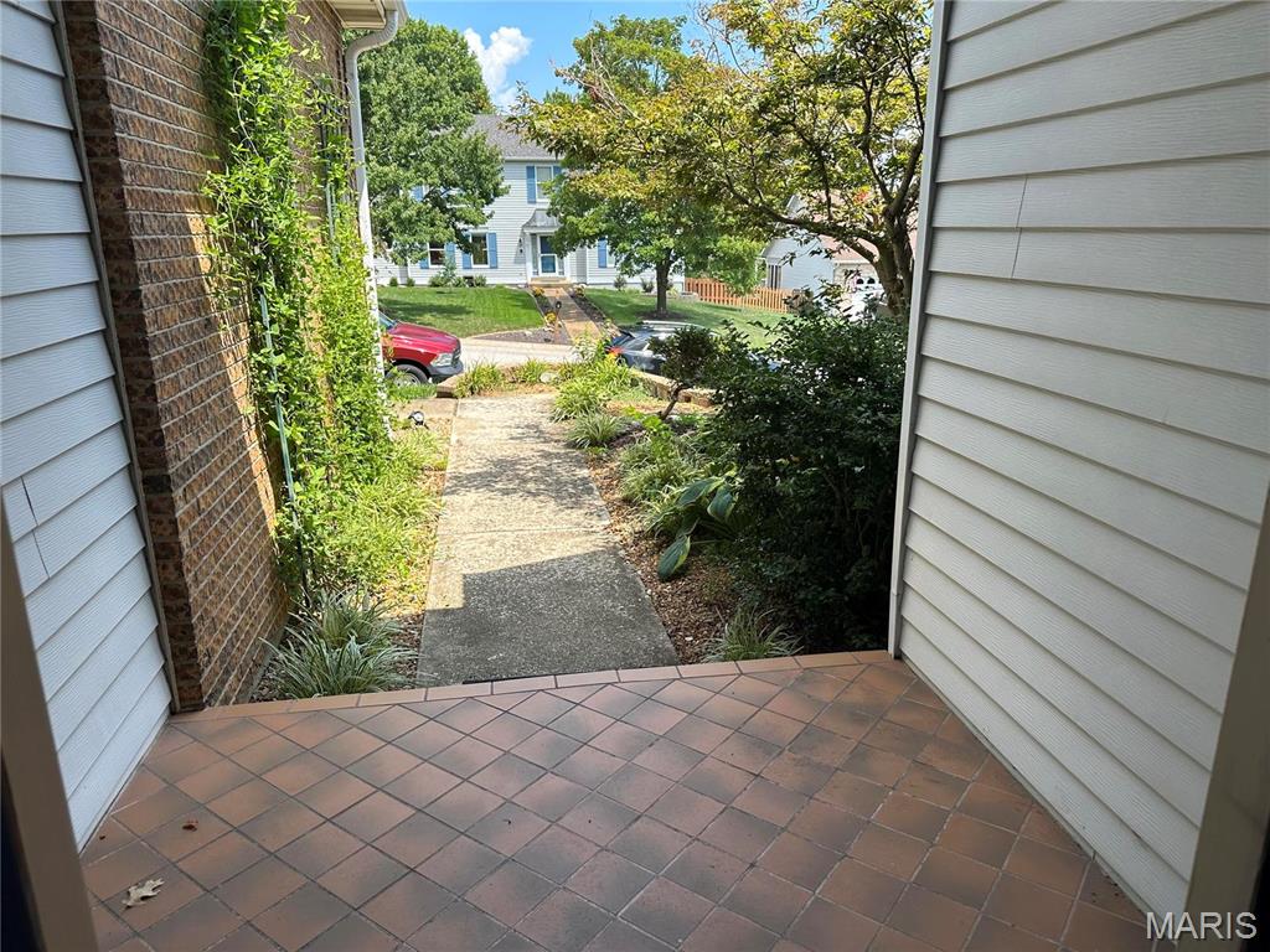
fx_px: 881
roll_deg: +0.0
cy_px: 476
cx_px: 635
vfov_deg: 56.8
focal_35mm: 24
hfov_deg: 71.6
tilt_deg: -16.9
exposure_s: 1/1144
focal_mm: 6.86
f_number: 1.78
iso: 80
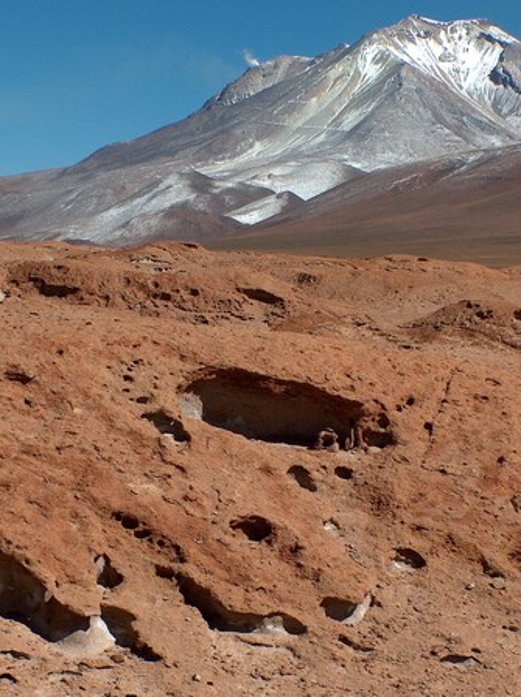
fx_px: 2714
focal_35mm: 135
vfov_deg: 14.6
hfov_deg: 11.0
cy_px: 387
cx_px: 250
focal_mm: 23.76
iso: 100
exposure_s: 1/351
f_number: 8.4
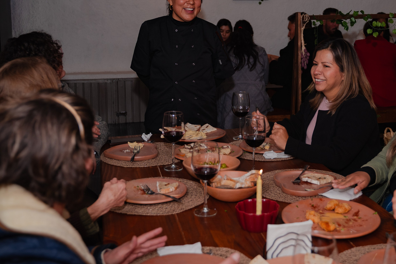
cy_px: 90
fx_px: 539
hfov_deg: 40.0
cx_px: 256
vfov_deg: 27.4
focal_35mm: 49
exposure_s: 1/200
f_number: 2.8
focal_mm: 28
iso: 250
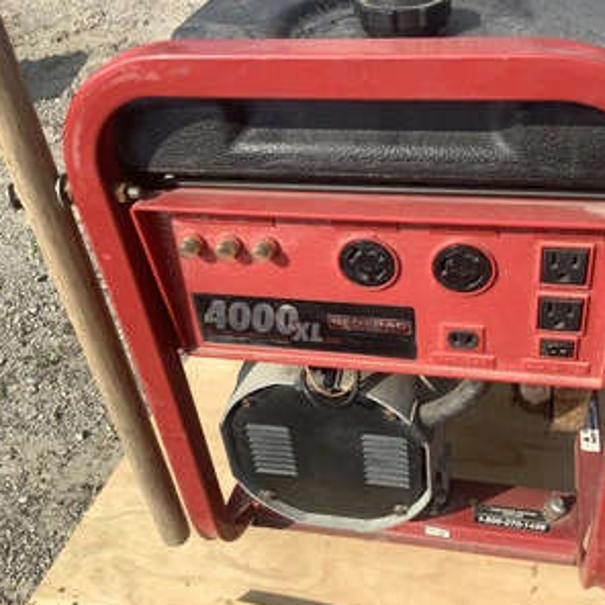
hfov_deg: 44.5
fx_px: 732
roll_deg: +2.9
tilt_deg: -39.8
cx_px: 380
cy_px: 305
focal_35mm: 37
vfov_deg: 44.9
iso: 25
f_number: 2.4
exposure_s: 1/831
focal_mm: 3.3
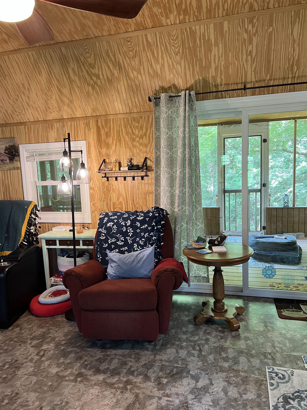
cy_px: 205
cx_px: 154
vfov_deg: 67.3
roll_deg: +2.4
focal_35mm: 26
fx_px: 307
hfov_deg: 53.1
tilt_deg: -8.8
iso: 125
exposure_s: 1/60
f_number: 1.5
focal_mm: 5.7
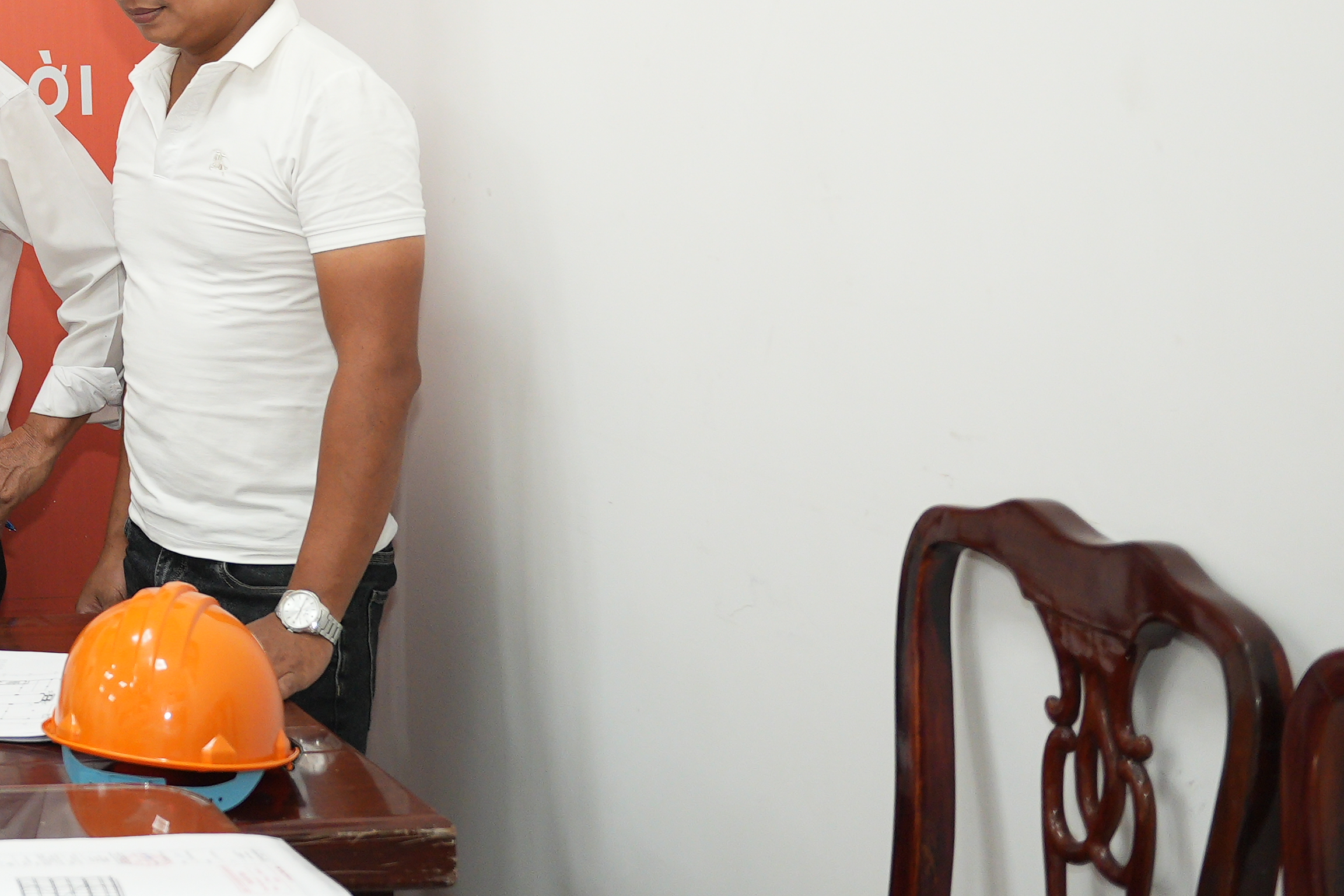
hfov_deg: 23.5
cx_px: -523
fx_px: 2725
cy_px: -176
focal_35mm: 73
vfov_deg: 17.8
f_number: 2.8
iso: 1000
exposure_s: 1/125
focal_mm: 24
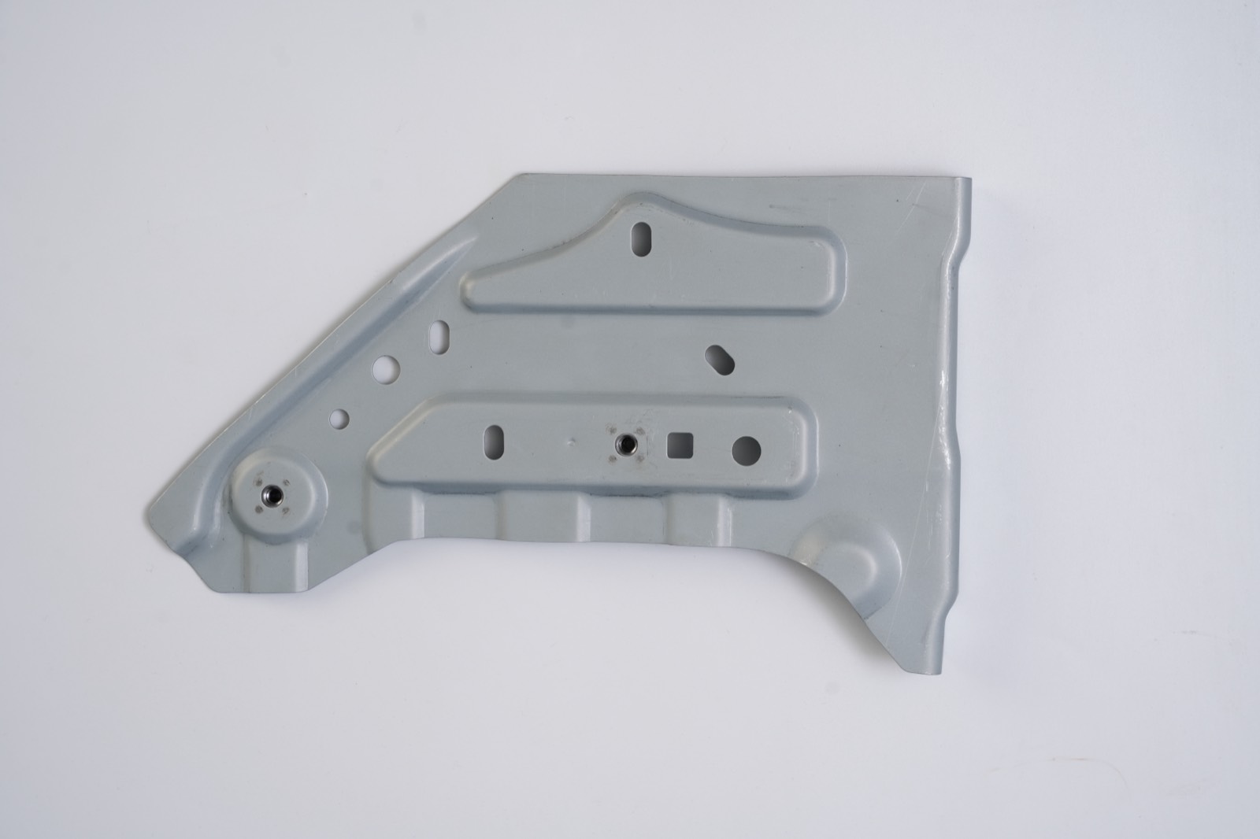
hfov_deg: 28.8
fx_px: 2449
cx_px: 630
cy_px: 420
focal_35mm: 70
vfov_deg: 19.4
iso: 320
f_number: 8
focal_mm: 70
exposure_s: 1/250
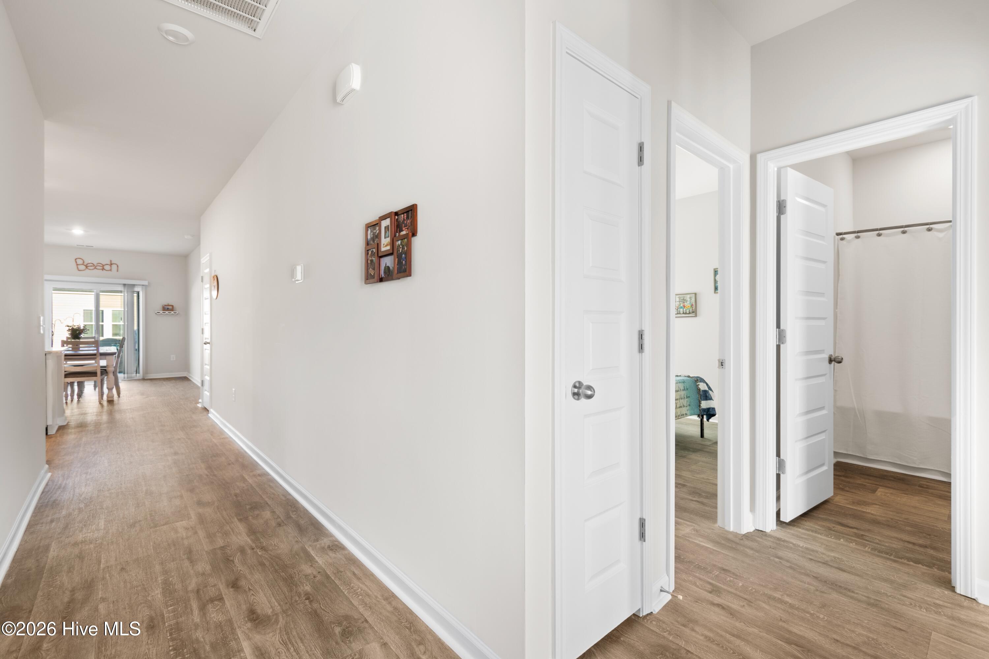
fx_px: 412
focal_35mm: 15
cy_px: 330
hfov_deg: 100.4
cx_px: 494
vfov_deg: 77.3
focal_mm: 10
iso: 100
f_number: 8
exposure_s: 1/3
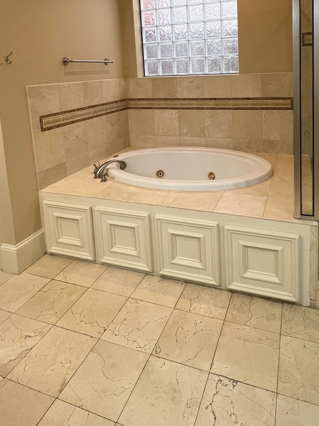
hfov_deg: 58.4
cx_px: 192
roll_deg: +1.9
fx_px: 283
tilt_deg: -6.0
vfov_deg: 69.1
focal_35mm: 23
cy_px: 107
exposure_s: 1/120
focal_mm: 1.57
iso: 160
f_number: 1.8
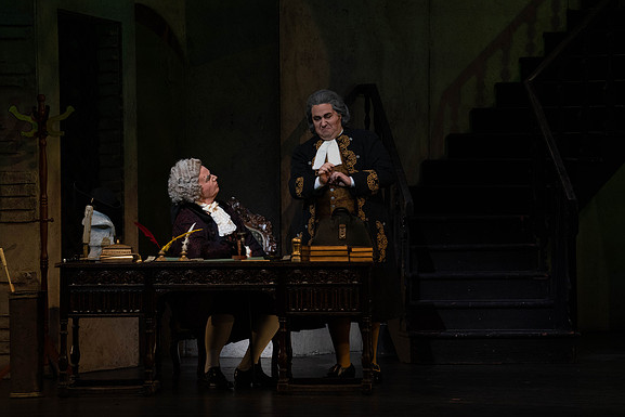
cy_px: 208
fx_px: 3490
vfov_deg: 6.8
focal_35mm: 201
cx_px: 313
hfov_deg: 10.2
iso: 3200
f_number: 9
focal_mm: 200
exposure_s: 1/250
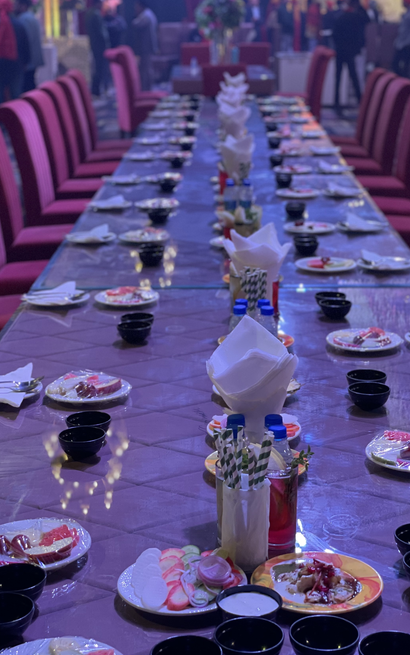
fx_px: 1198
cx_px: 233
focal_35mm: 67
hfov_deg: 19.4
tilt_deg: -13.8
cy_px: 304
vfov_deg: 30.6
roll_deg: +0.4
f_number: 2
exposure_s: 1/122
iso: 250
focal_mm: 6
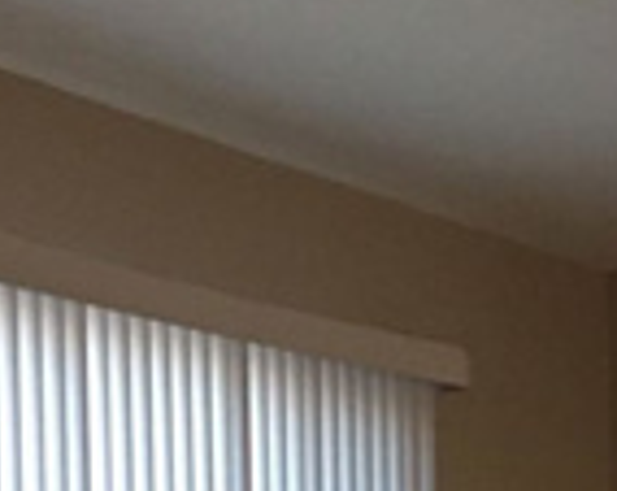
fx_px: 2333
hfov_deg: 14.2
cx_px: 886
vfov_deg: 11.3
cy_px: 839
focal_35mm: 128
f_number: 2.2
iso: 200
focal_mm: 4.15
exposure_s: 1/24
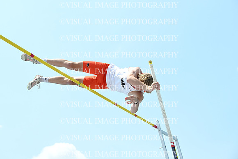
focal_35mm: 70
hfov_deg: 28.8
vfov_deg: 19.5
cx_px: 119
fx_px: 463
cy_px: 80
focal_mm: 70
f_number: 5.6
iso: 640
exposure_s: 1/2500
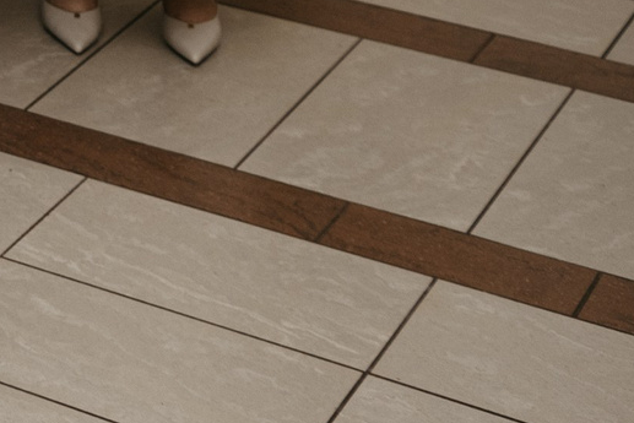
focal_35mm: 151
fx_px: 2660
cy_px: -504
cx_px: -880
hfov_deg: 11.3
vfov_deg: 8.5
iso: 200
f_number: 4.5
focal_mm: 28
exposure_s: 1/160
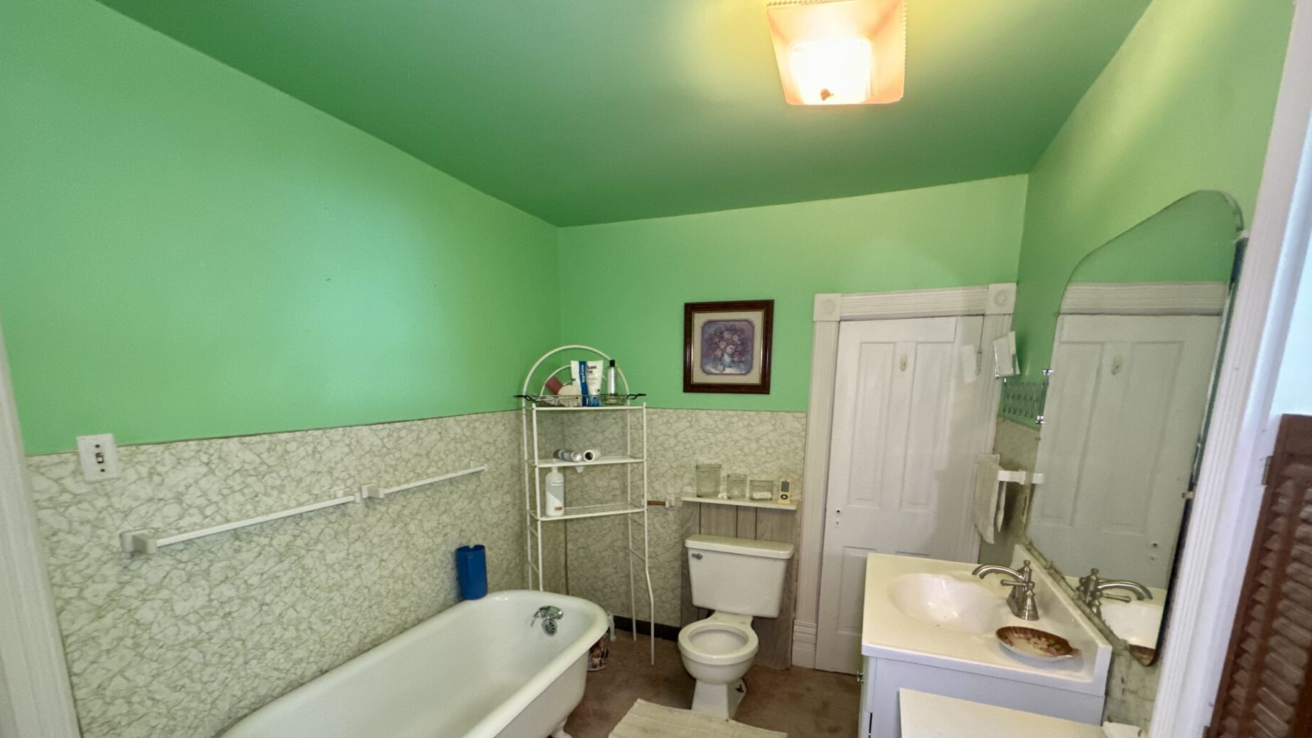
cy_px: 479
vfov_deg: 65.7
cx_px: 651
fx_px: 557
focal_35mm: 16
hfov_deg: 99.4
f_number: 2.2
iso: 500
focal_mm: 2.22
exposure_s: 1/60
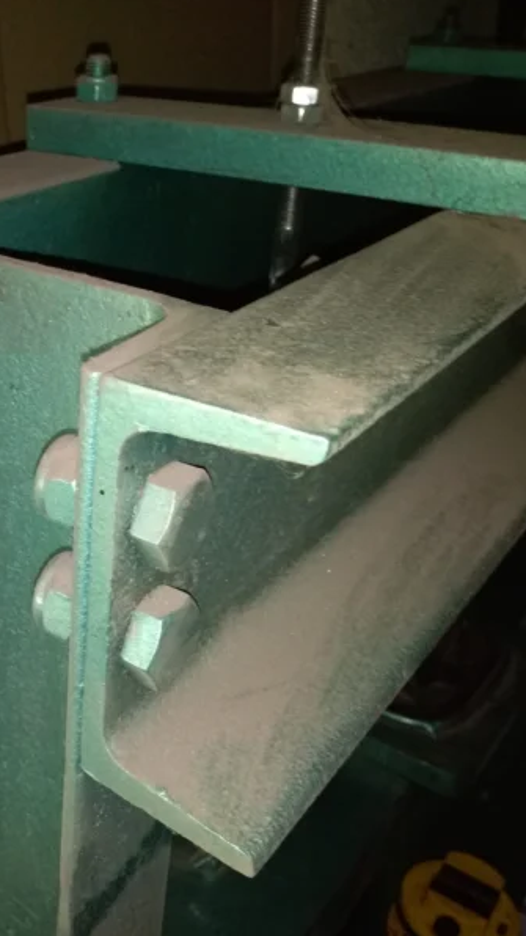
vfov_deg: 52.8
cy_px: 466
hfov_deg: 29.1
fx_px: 943
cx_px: -2
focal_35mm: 38
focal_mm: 3.52
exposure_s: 1/30
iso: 257
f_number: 2
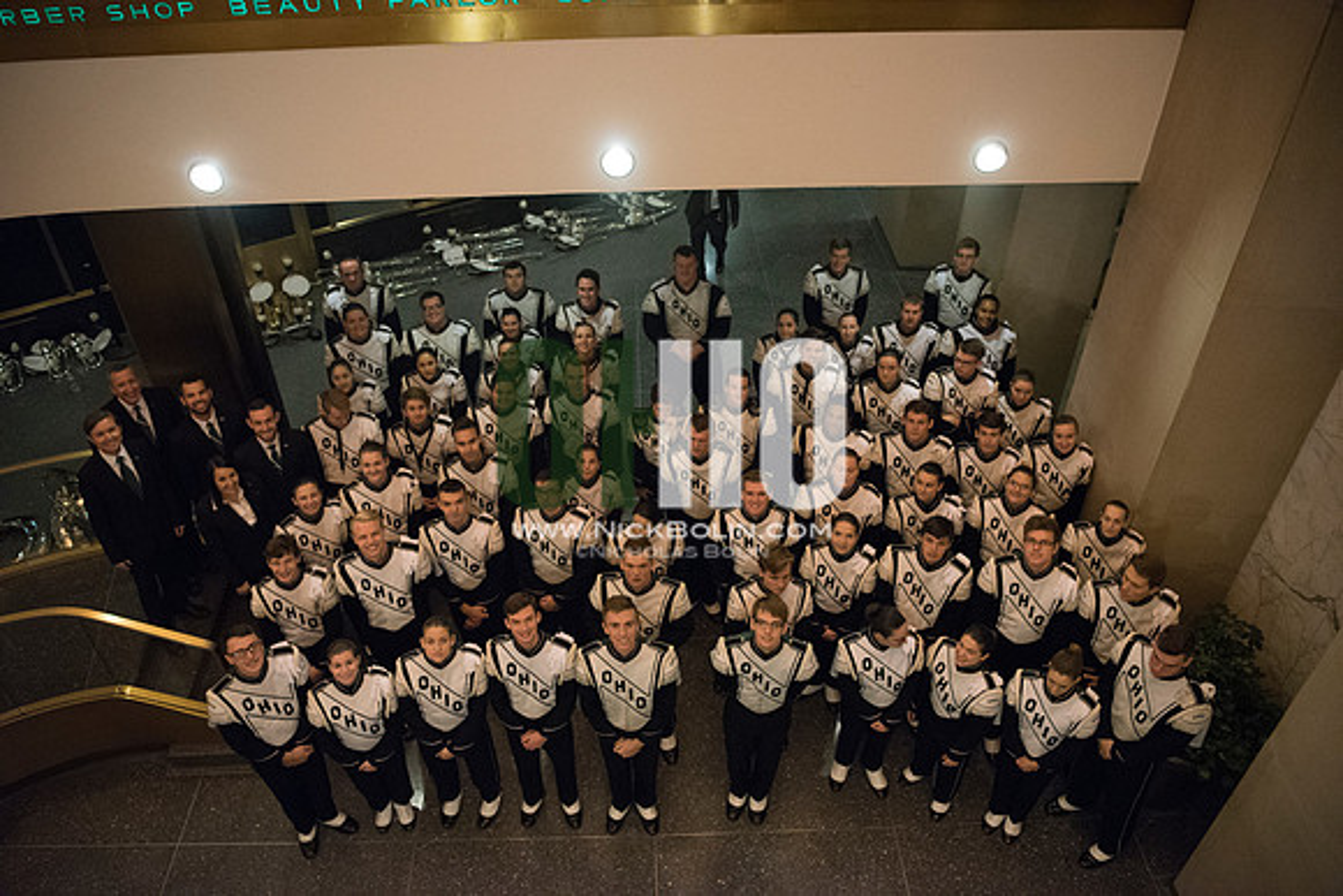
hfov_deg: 67.4
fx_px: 1007
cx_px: 672
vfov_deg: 48.0
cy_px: 448
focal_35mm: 27
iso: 10000
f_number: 2.8
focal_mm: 27
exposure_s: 1/320
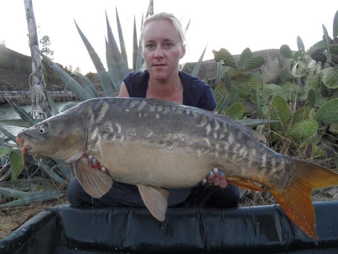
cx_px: 169
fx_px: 234
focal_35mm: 24
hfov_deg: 71.6
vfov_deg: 56.8
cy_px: 127
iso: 100
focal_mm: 3.9
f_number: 3.2
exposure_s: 1/45
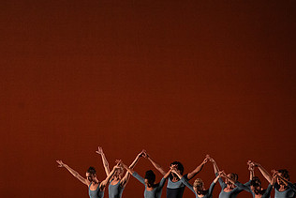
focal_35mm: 308
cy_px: 152
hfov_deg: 6.7
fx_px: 2533
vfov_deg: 4.5
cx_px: 166
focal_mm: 168
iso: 5000
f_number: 9
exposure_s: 1/400
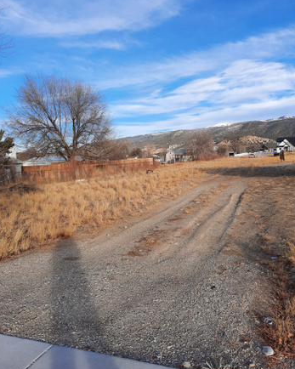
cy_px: 202
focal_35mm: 27
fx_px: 295
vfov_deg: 64.0
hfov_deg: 53.2
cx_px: 150
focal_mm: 4.6
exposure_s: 1/536
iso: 32
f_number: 2
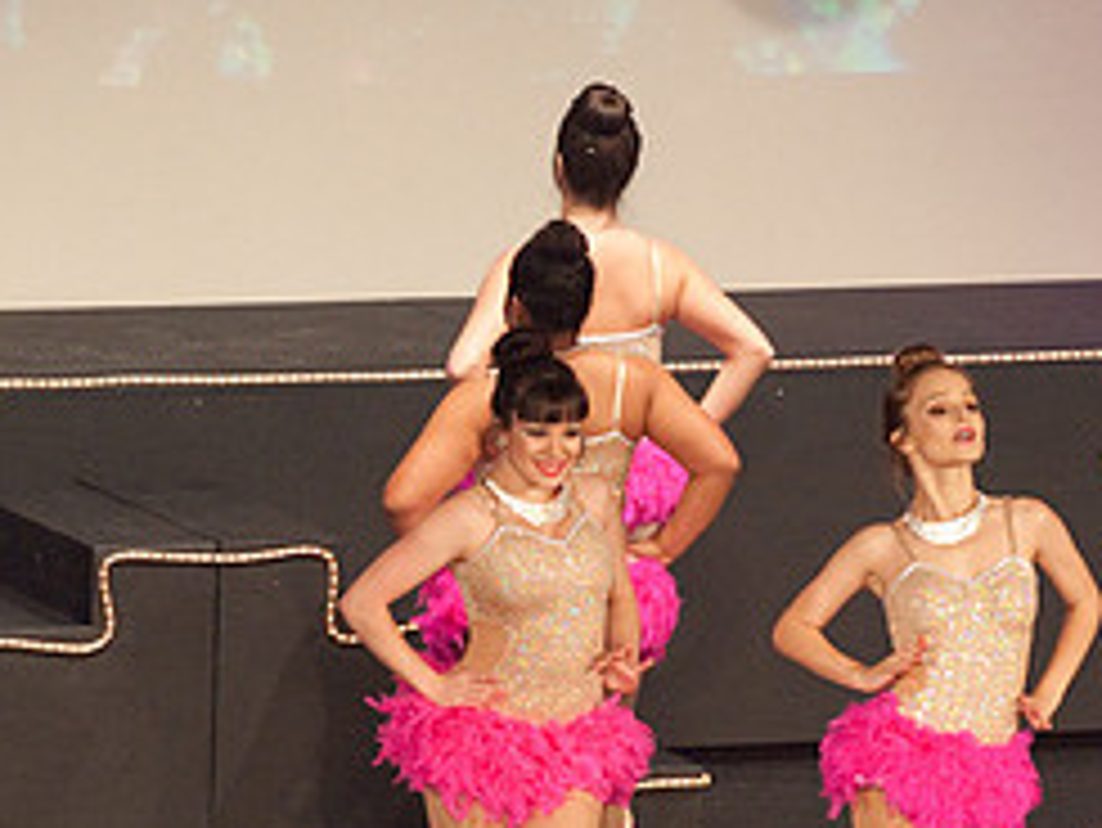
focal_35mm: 455
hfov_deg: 4.4
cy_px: 603
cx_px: 504
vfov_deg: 3.3
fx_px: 14492
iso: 3200
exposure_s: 1/200
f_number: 4
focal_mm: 200
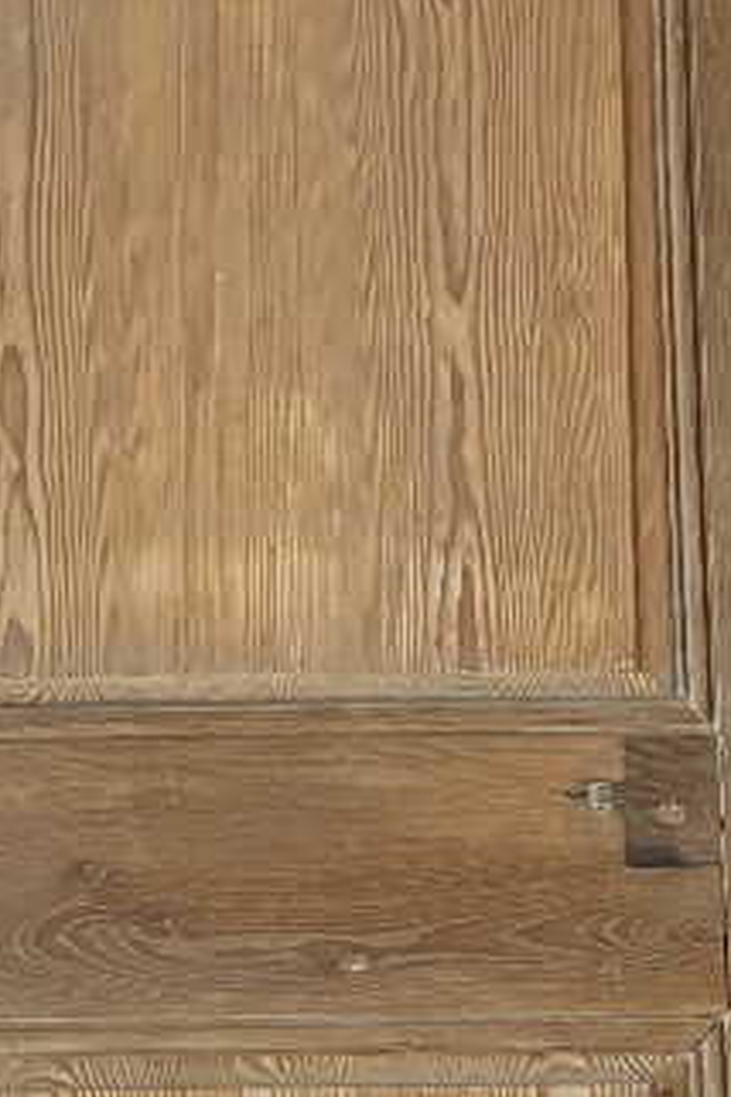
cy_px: 373
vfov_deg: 20.1
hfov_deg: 13.6
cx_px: 331
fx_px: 3076
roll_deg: +0.8
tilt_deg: -15.1
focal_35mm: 101
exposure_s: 1/41
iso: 500
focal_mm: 5.96
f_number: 1.6
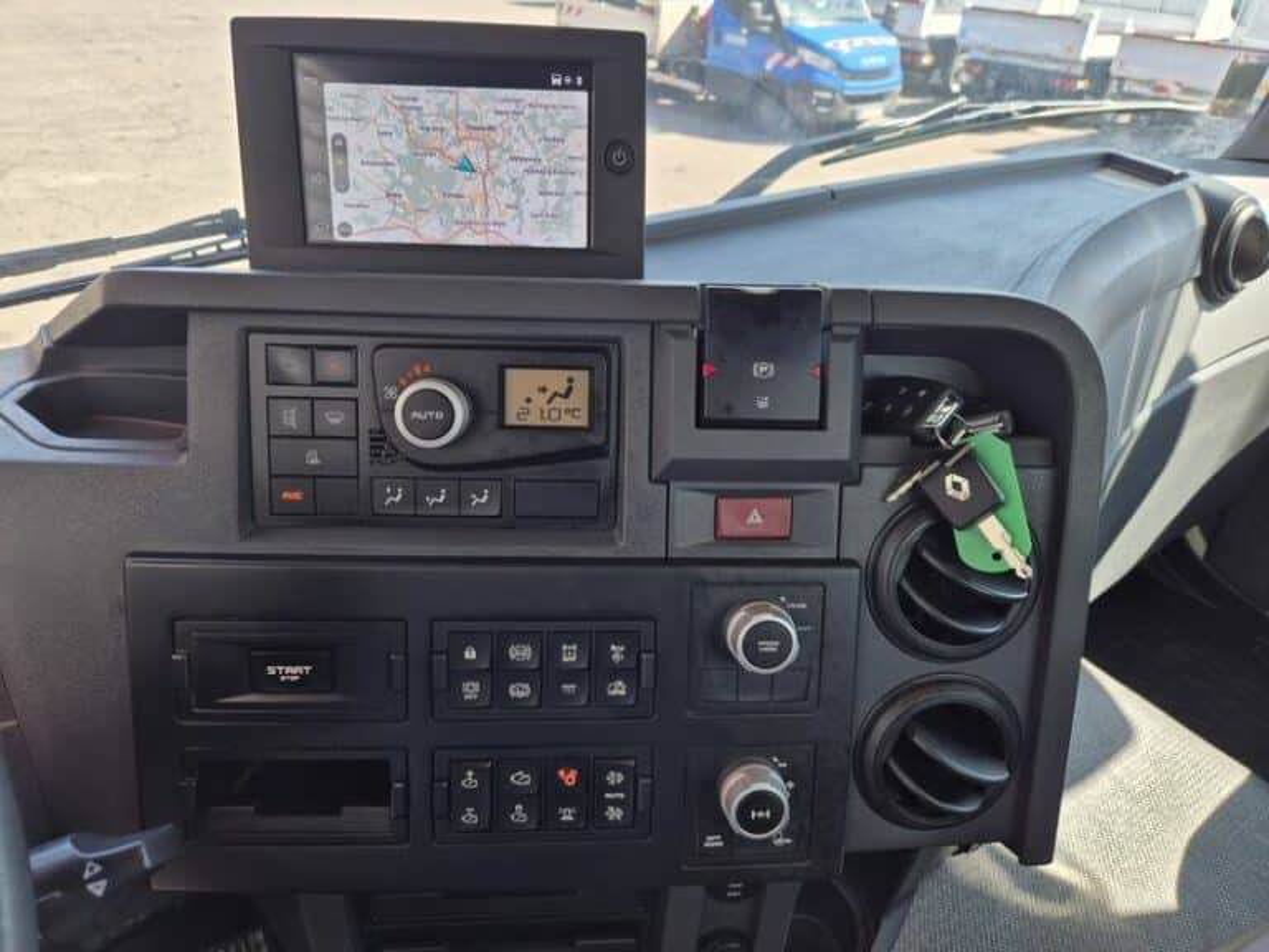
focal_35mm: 23
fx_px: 843
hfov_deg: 73.9
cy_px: 476
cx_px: 634
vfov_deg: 58.9
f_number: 1.8
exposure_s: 1/200
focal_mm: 5.4
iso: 25
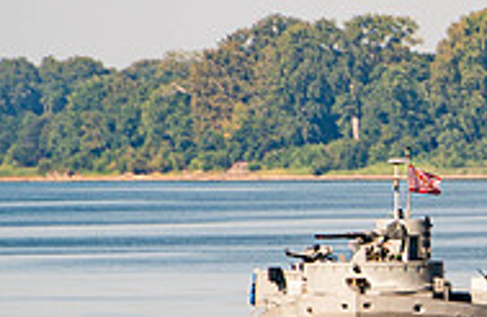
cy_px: 332
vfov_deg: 0.9
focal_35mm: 1587
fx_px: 21311
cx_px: 872
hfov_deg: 1.3
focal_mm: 300
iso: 64
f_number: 8
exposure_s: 1/200
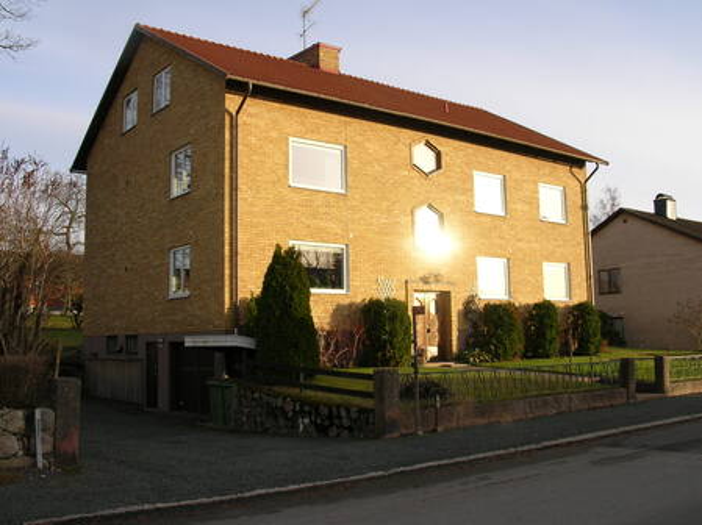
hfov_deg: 51.4
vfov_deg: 39.6
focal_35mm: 36
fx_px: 729
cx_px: 351
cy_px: 262
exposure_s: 1/198
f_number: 3.7
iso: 50
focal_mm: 6
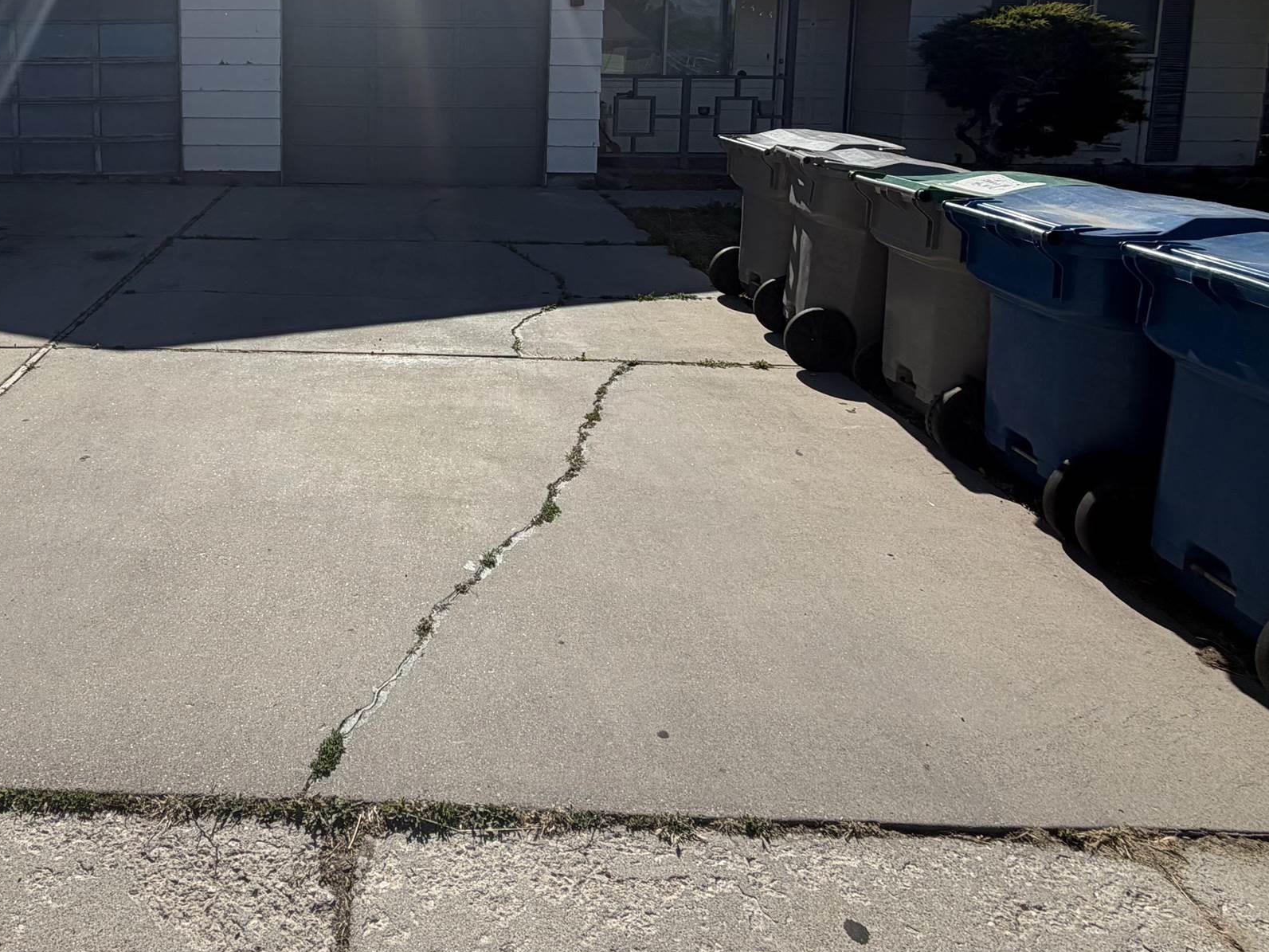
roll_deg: -1.0
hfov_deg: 62.7
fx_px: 990
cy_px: 183
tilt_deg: -7.4
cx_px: 370
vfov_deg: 48.3
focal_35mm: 27
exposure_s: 1/1497
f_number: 2.2
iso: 25
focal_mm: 2.22
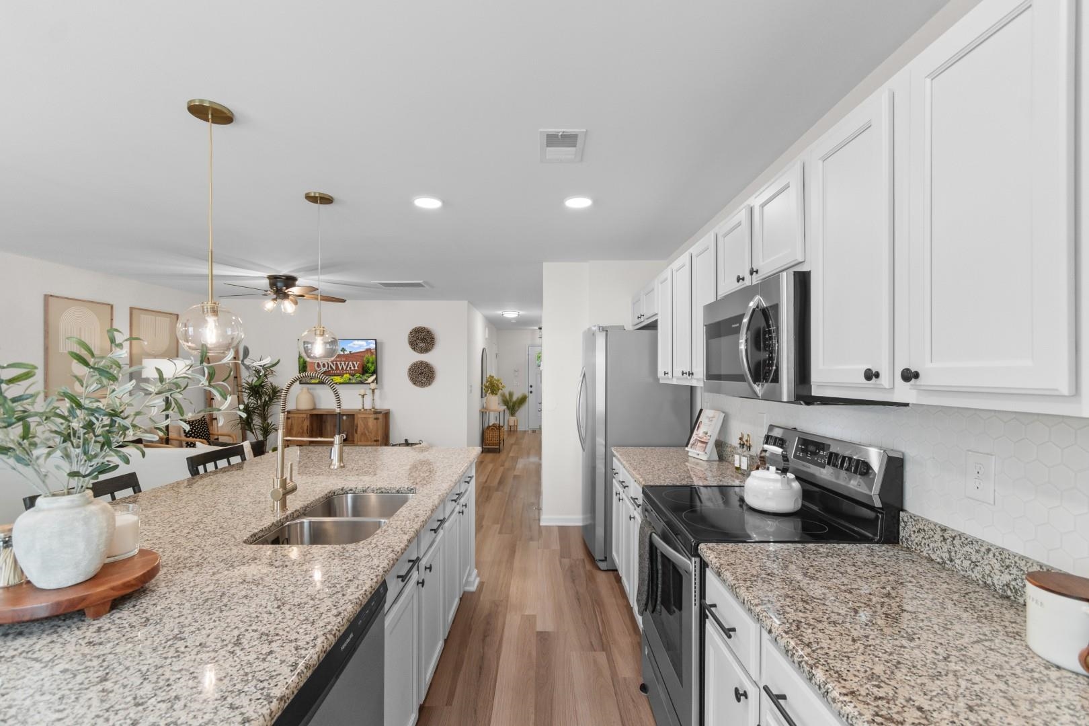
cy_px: 363
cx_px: 544
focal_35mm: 15
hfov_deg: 100.4
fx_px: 454
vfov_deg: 77.3
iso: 100
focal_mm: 10
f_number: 4.5
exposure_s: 1/2
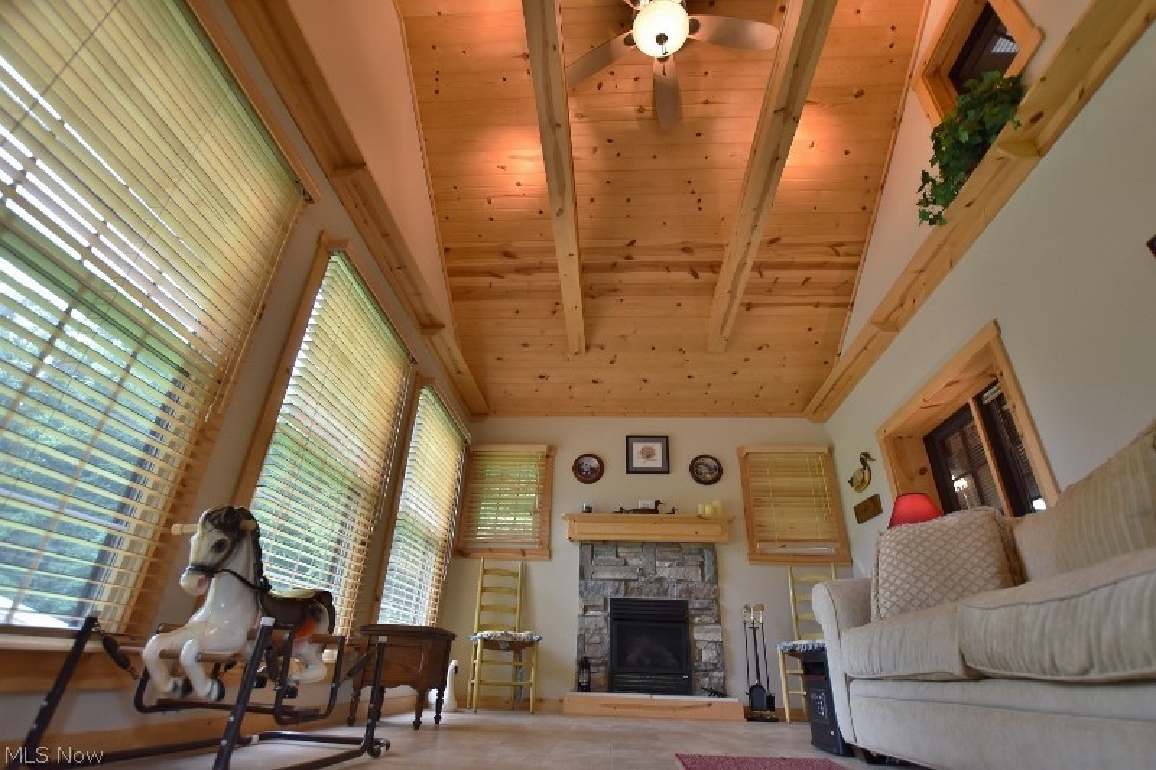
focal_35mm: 16
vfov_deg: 72.0
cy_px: 385
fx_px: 530
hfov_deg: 95.0
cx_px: 578
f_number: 4.5
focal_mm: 11
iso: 400
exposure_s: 1/80
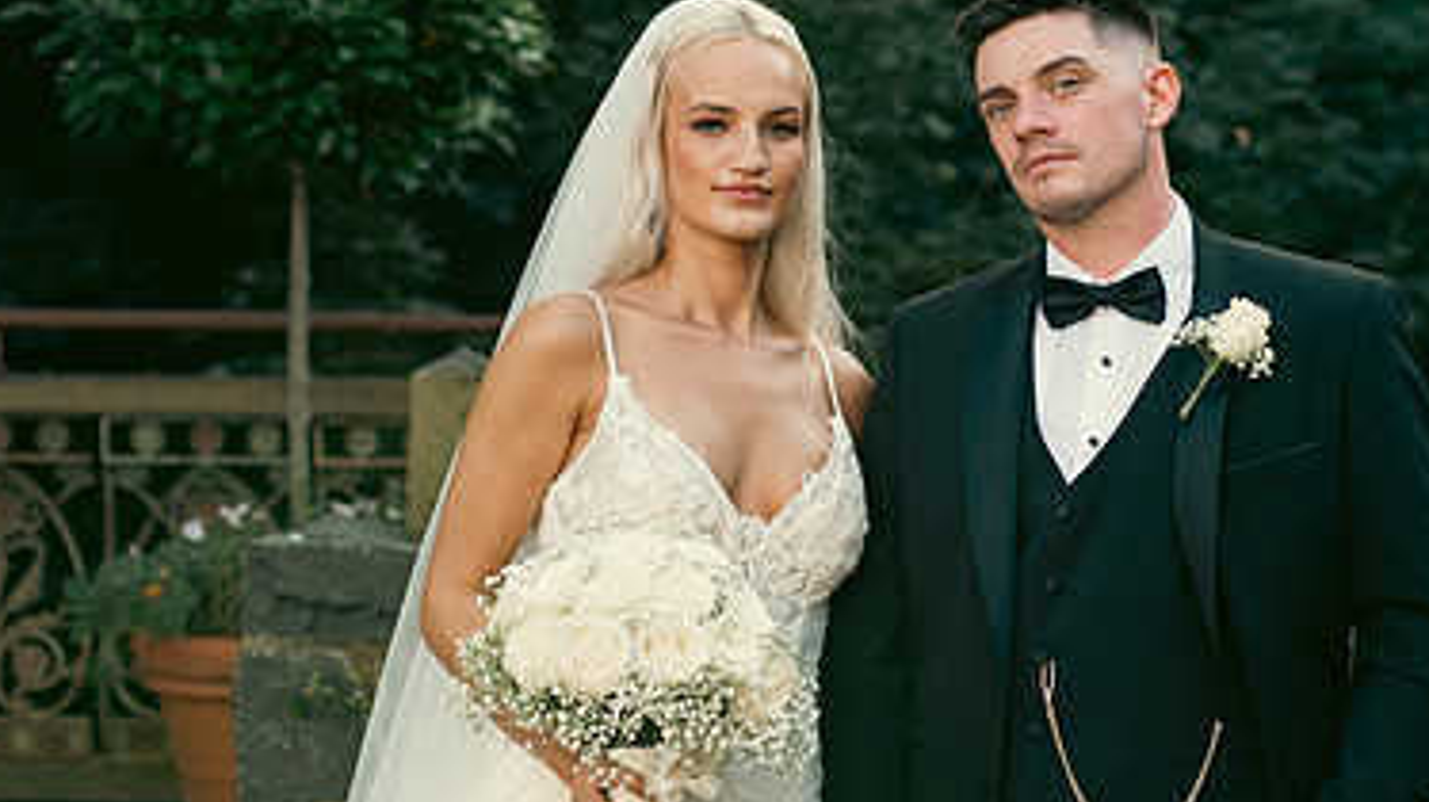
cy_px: 388
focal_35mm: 130
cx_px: 810
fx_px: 4924
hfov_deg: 16.5
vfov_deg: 9.3
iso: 200
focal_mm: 80
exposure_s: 1/200
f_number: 3.5
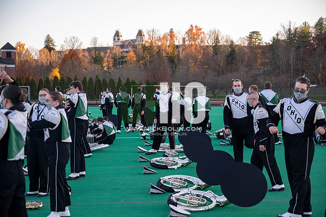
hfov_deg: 28.9
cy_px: 108
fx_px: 634
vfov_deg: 19.4
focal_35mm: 70
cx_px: 163
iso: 2000
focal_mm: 70
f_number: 4
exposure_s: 1/2500
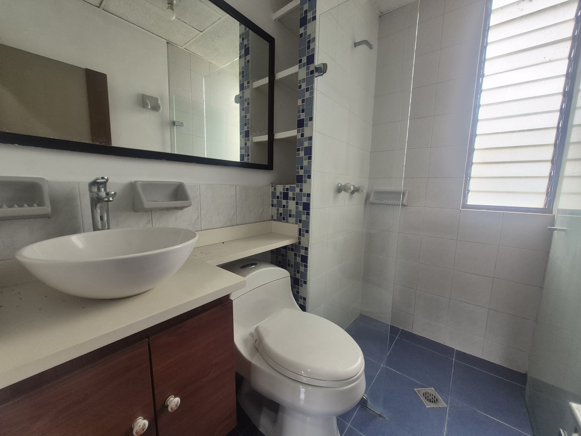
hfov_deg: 106.2
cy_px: 218
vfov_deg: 89.9
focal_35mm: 13
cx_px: 290
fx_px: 218
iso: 64
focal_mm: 1.74
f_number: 2.2
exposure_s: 1/60
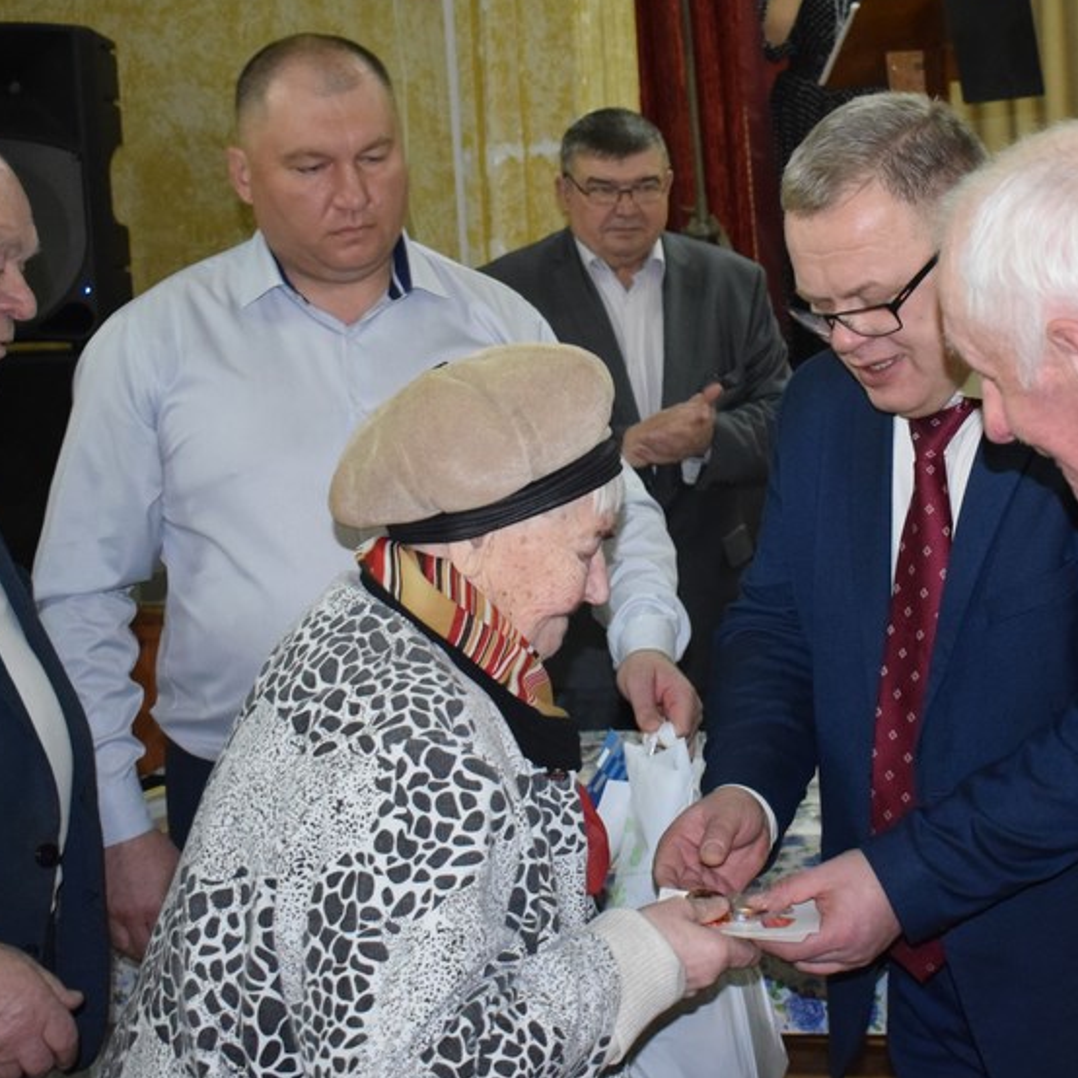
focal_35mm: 66
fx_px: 2325
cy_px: 454
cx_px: 782
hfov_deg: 25.8
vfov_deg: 26.1
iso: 3200
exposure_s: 1/60
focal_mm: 28
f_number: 4.2
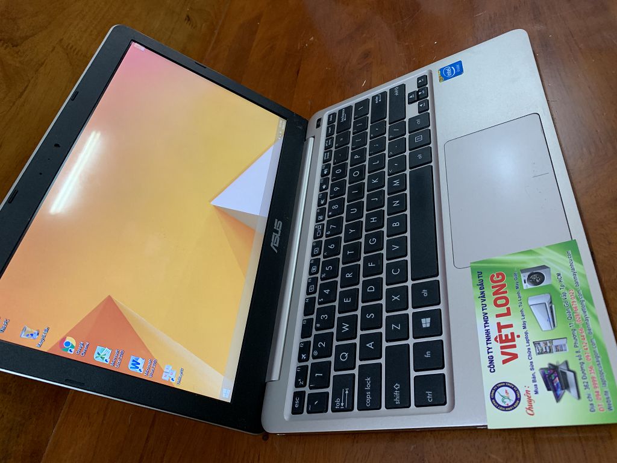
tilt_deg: -41.7
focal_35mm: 26
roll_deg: +42.6
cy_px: 232
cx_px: 308
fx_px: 463
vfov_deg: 53.1
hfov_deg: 67.3
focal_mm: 4.25
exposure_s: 1/50
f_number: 1.8
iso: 200
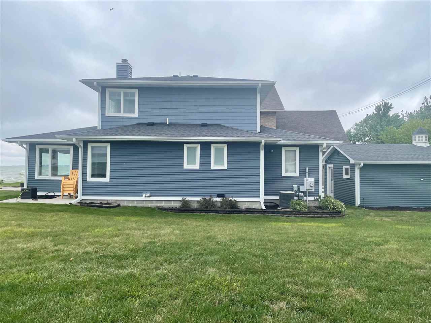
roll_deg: -0.5
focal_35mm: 26
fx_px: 324
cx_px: 216
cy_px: 162
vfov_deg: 53.1
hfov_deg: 67.3
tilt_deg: +2.7
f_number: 1.6
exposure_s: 1/1618
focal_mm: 4.2
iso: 32
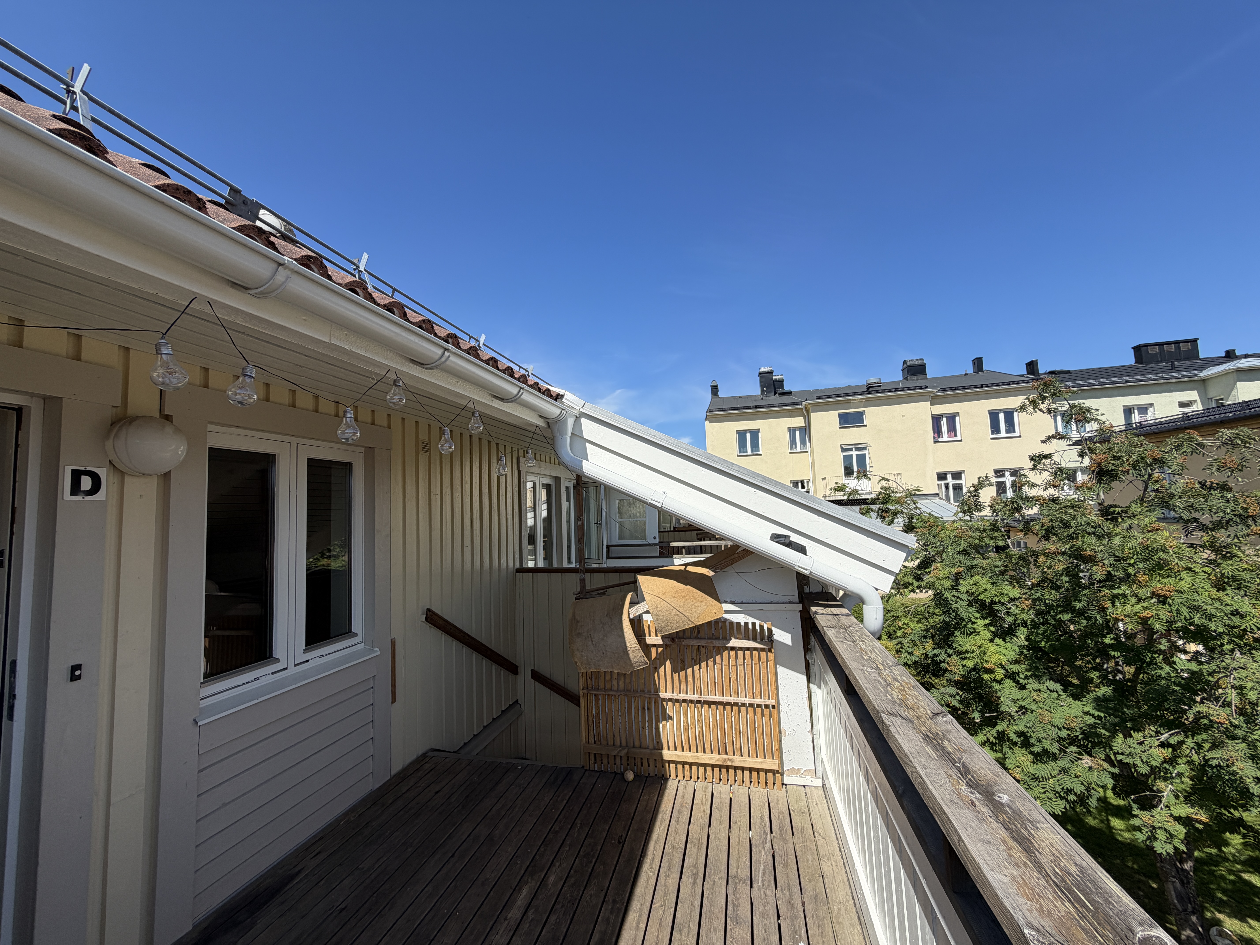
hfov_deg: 102.1
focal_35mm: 14
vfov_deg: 85.7
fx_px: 510
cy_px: 472
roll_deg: +2.6
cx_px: 630
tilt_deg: +4.5
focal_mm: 2.22
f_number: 2.2
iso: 25
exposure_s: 1/770
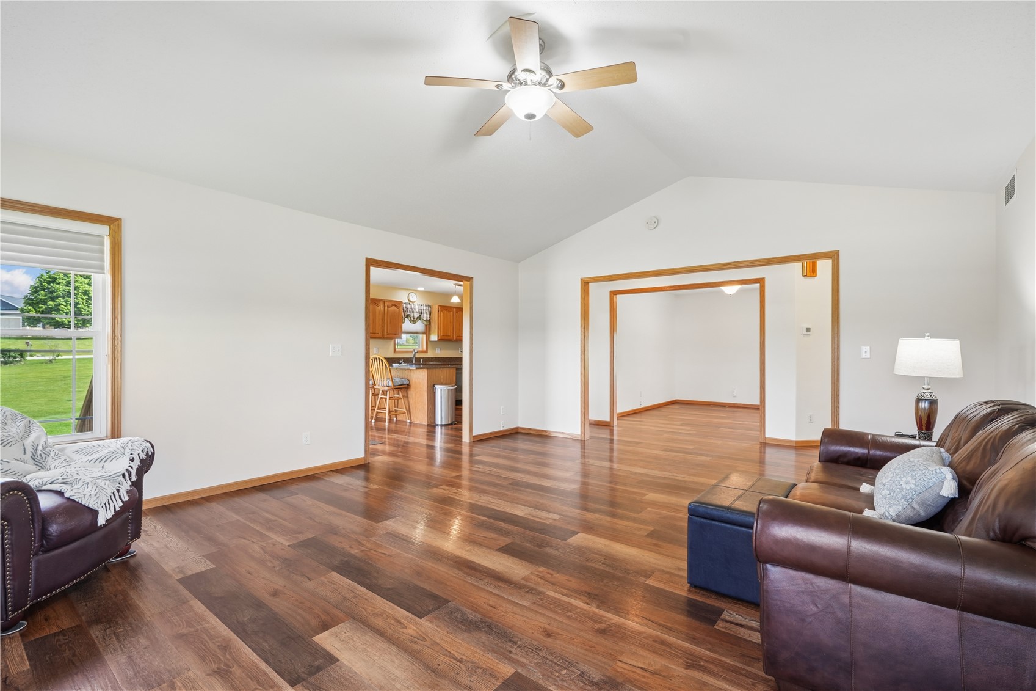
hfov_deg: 96.7
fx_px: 460
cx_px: 518
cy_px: 346
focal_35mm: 16
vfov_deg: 73.7
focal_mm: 16
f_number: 10
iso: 400
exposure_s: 1/10
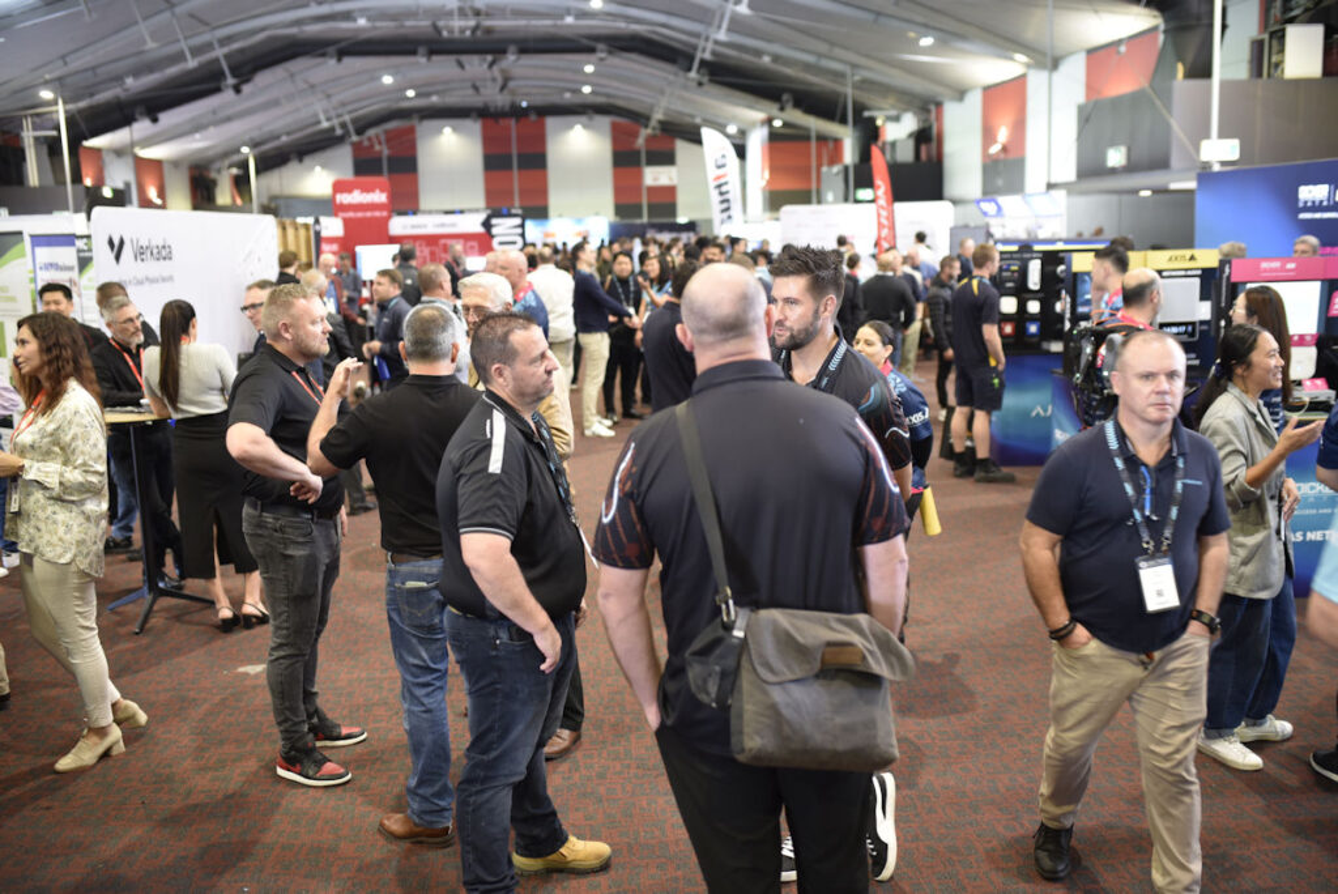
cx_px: 669
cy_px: 447
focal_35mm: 35
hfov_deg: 54.4
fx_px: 1302
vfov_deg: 37.9
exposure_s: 1/60
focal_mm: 35
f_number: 2
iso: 800
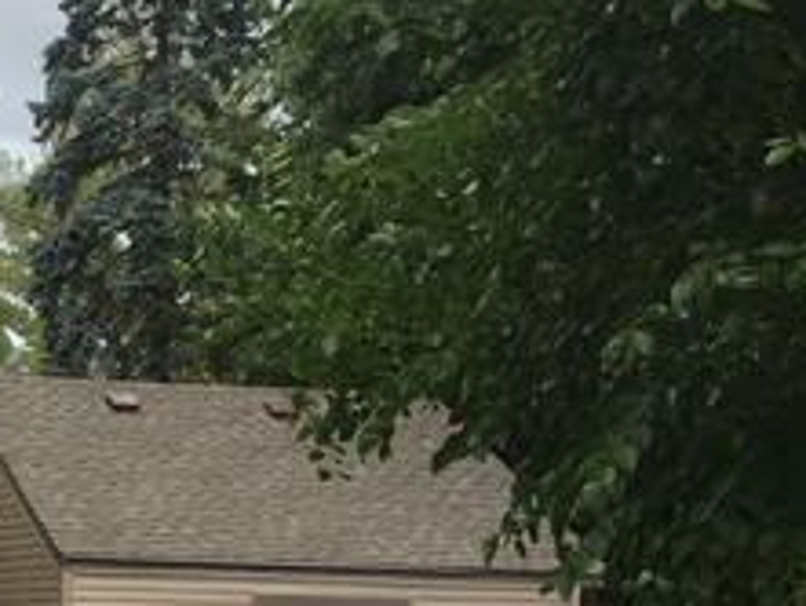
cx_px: -350
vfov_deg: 17.0
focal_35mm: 84
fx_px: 1957
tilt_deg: -2.1
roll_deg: -1.7
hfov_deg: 20.4
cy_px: 668
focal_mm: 4.15
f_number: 2.2
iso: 32
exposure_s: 1/682
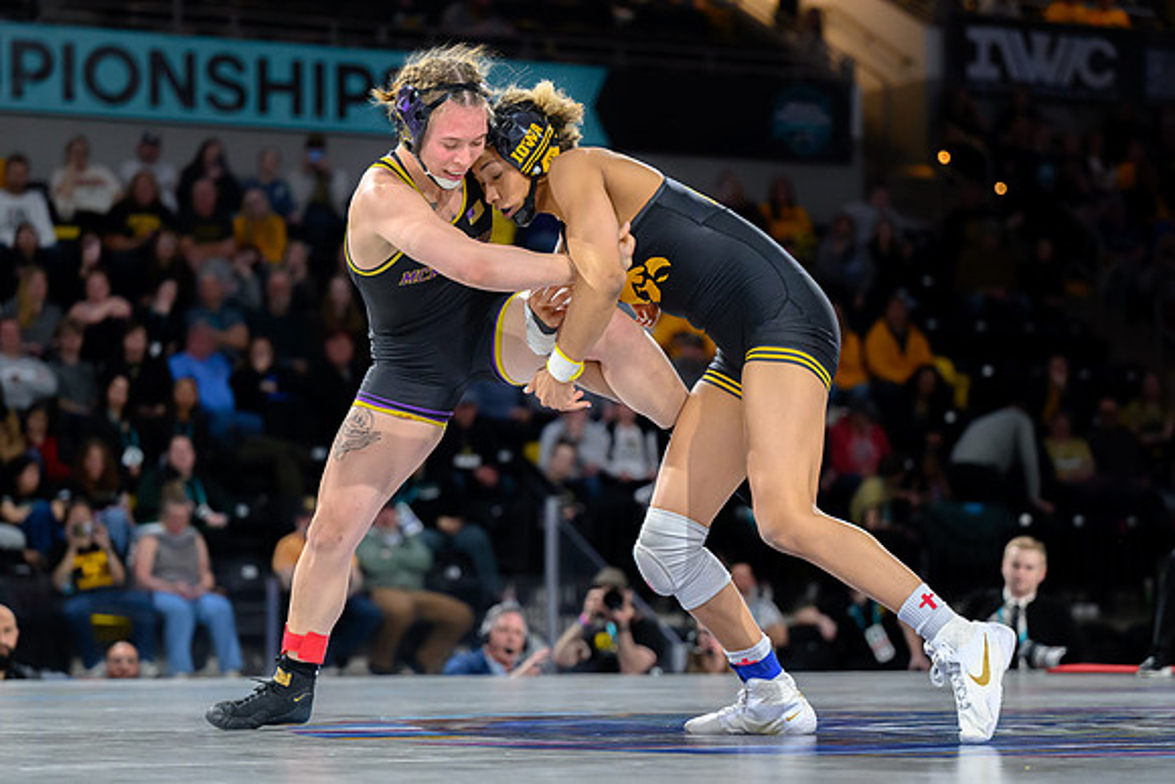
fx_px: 3824
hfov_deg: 17.5
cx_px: 619
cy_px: 464
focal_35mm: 117
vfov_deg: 11.7
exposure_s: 1/800
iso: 5000
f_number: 2.8
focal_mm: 98
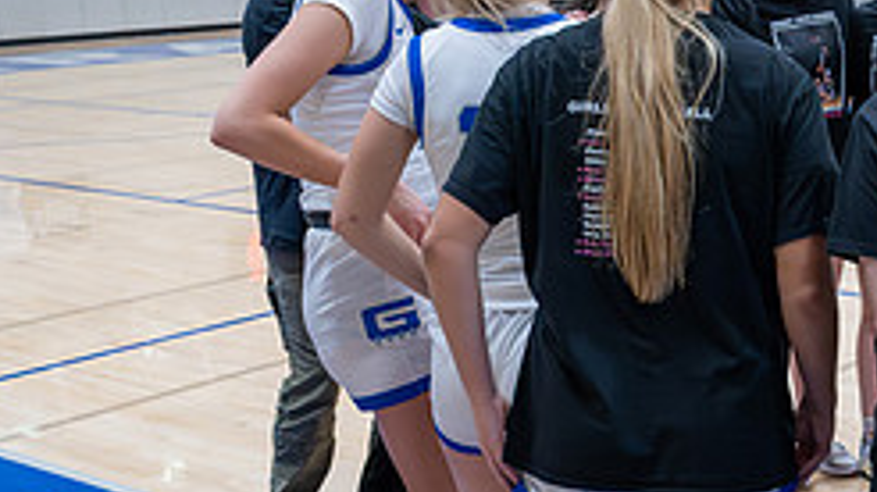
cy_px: 296
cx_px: 925
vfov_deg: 17.2
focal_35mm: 70
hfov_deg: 27.9
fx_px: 1627
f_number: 5.6
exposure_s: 1/200
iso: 8000
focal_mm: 24
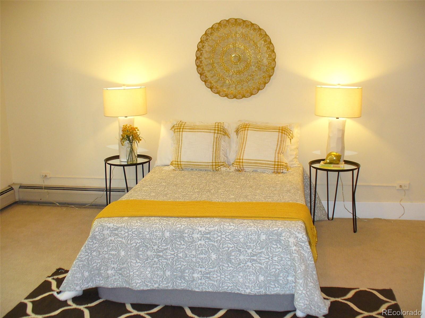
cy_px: 159
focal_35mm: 37
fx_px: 454
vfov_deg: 38.7
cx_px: 212
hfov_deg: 50.1
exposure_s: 1/30
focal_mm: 6.1
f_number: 2.8
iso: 160
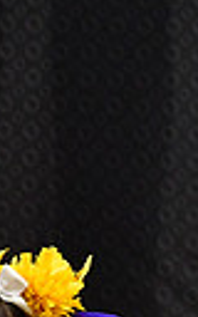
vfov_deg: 3.2
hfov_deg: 2.0
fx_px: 5655
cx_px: -446
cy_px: 469
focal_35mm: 655
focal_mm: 95
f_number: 4
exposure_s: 1/500
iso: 4000
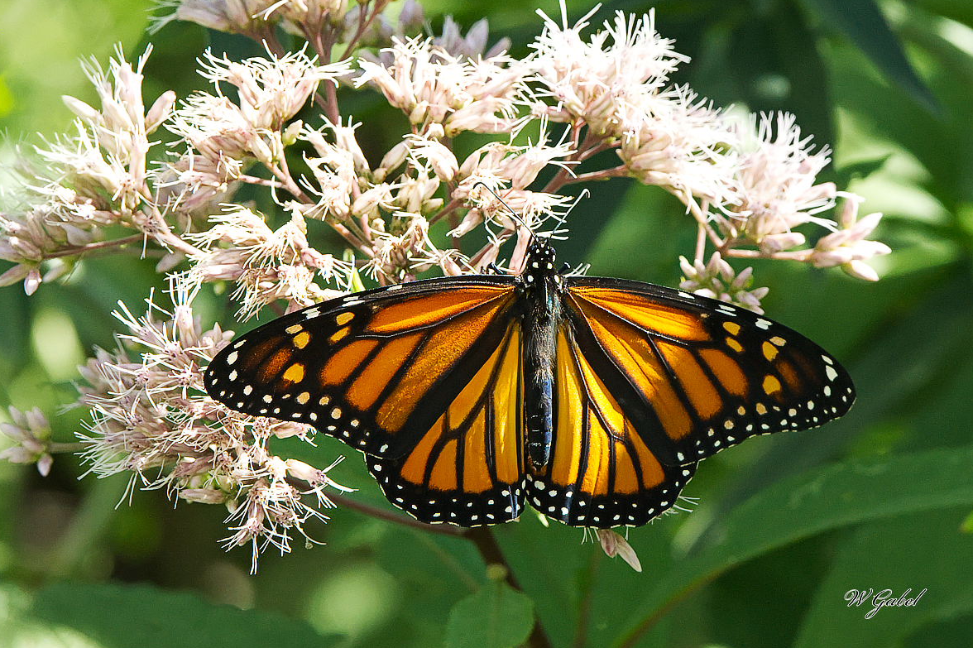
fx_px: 20667
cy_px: 326
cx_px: 487
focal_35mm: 765
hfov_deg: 2.7
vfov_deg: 1.8
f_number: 11
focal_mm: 500
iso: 5600
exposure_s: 1/1250
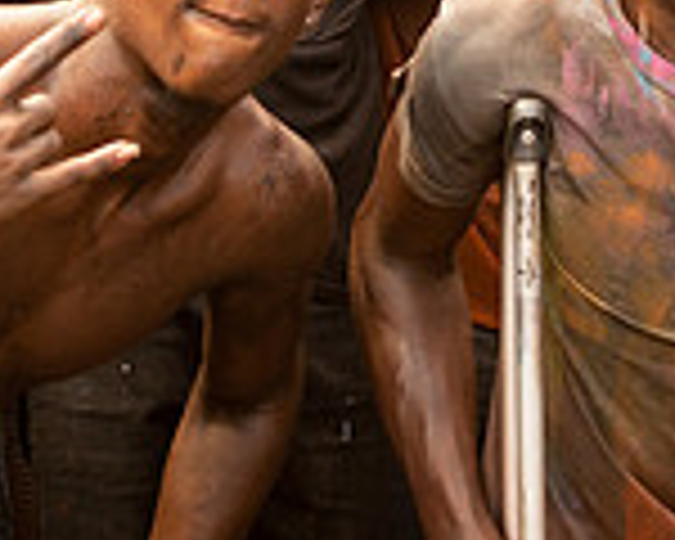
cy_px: -110
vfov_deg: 5.7
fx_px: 5434
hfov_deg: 7.1
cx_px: 528
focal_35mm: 272
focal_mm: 70
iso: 1250
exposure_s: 1/320
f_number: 5
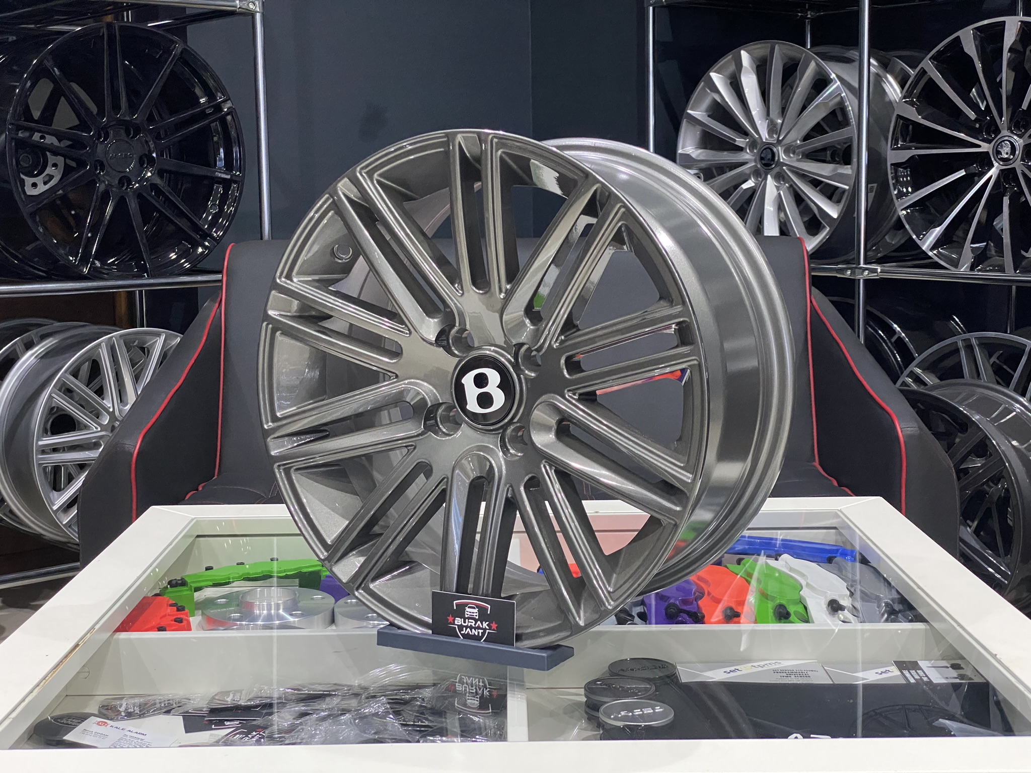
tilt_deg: -6.7
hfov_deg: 36.8
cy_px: 386
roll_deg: +0.5
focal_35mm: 52
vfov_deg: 28.0
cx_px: 516
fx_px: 1549
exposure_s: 1/50
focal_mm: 6
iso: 400
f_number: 2
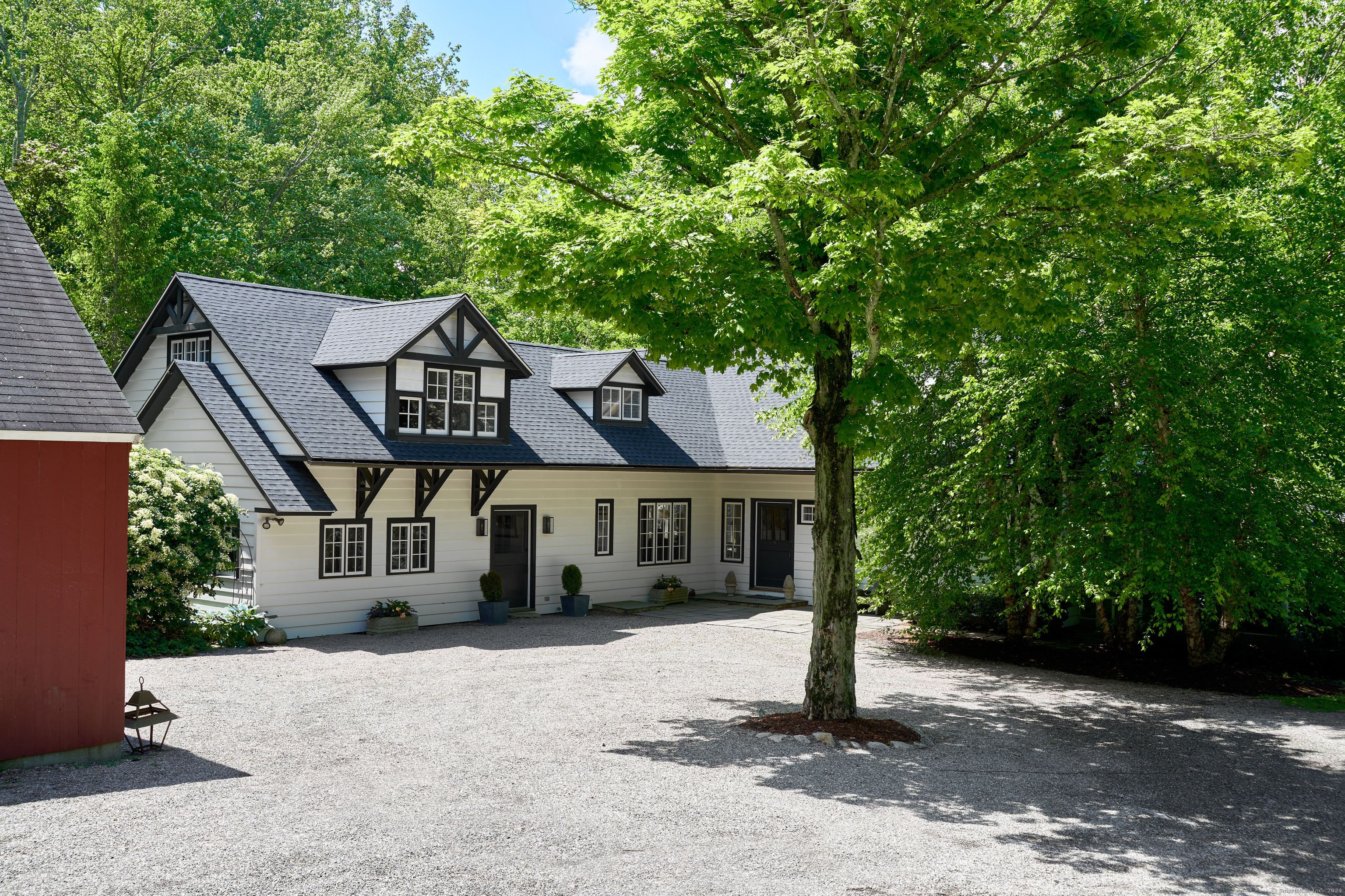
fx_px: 1308
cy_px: 448
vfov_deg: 37.9
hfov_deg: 54.4
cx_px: 672
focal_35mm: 35
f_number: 8
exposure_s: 1/1000
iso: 320
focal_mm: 35
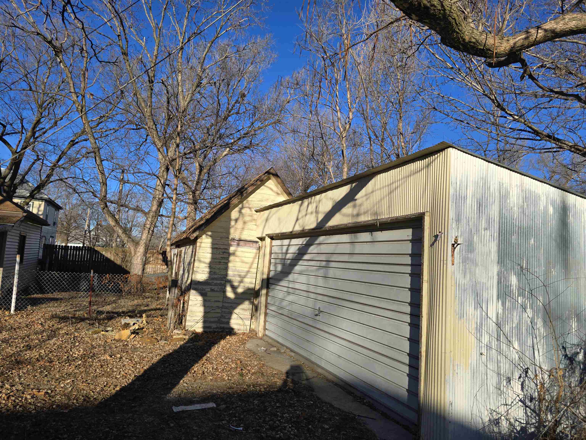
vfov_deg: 58.9
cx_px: 293
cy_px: 220
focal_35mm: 23
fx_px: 389
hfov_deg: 73.9
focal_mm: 6.3
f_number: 1.7
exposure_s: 1/701
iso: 12
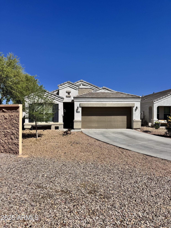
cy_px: 114
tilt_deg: +0.1
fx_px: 158
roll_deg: +0.0
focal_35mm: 24
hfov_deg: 56.8
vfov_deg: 71.6
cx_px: 86
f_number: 1.78
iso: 80
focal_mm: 6.76
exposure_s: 1/9009
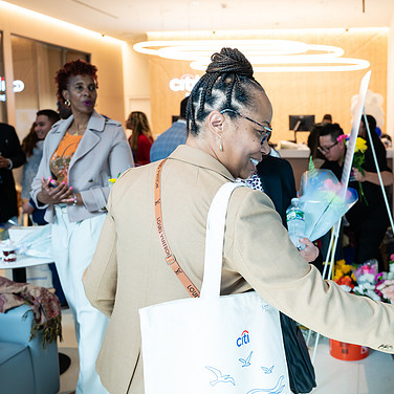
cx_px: 302
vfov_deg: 38.3
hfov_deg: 37.3
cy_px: 188
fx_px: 567
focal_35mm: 44
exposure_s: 1/200
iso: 800
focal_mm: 31
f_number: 4
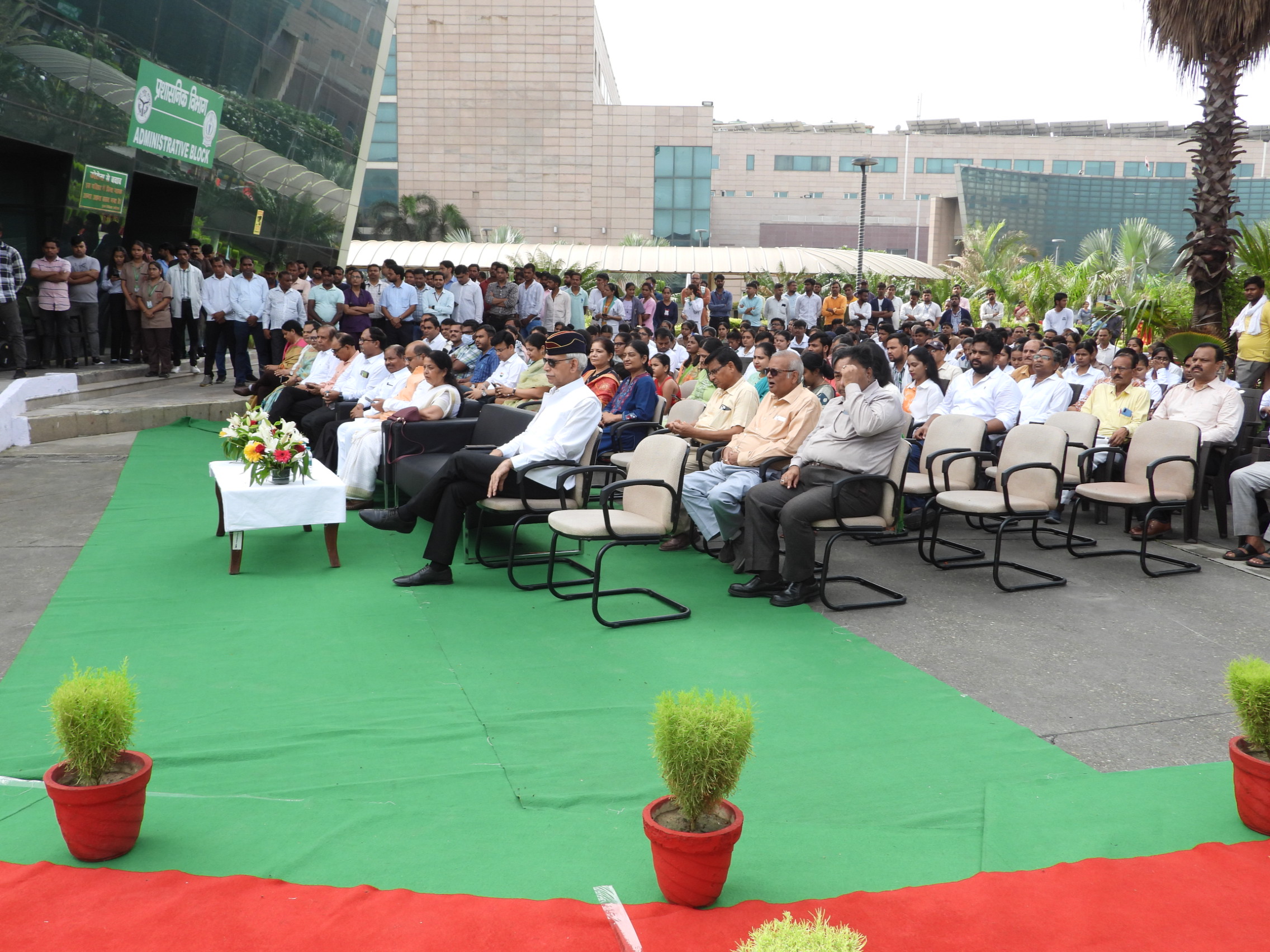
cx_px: 635
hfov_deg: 60.0
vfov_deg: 46.8
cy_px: 476
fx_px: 1101
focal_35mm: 30
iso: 100
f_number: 3.2
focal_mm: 5.4
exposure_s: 1/640
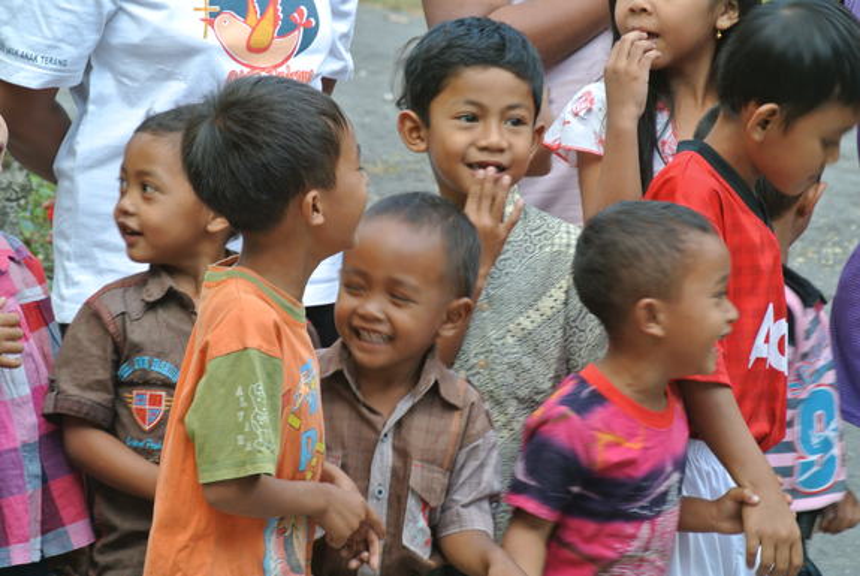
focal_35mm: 297
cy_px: 288
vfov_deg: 4.6
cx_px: 430
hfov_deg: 6.9
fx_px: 7104
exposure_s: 1/60
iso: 200
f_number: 6.3
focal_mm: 110
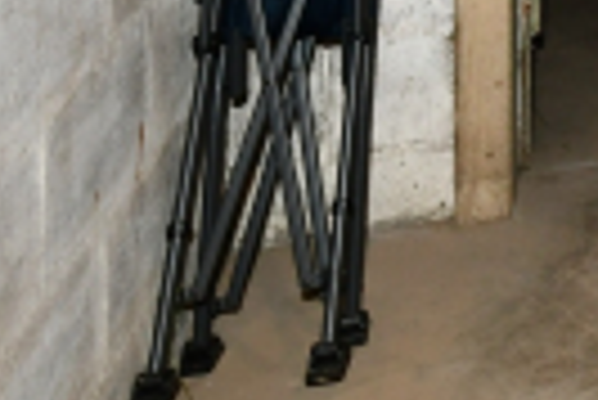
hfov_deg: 18.5
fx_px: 1314
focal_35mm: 79
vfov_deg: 13.9
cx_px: 1142
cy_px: -467
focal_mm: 14
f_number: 6.3
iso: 640
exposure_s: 1/60
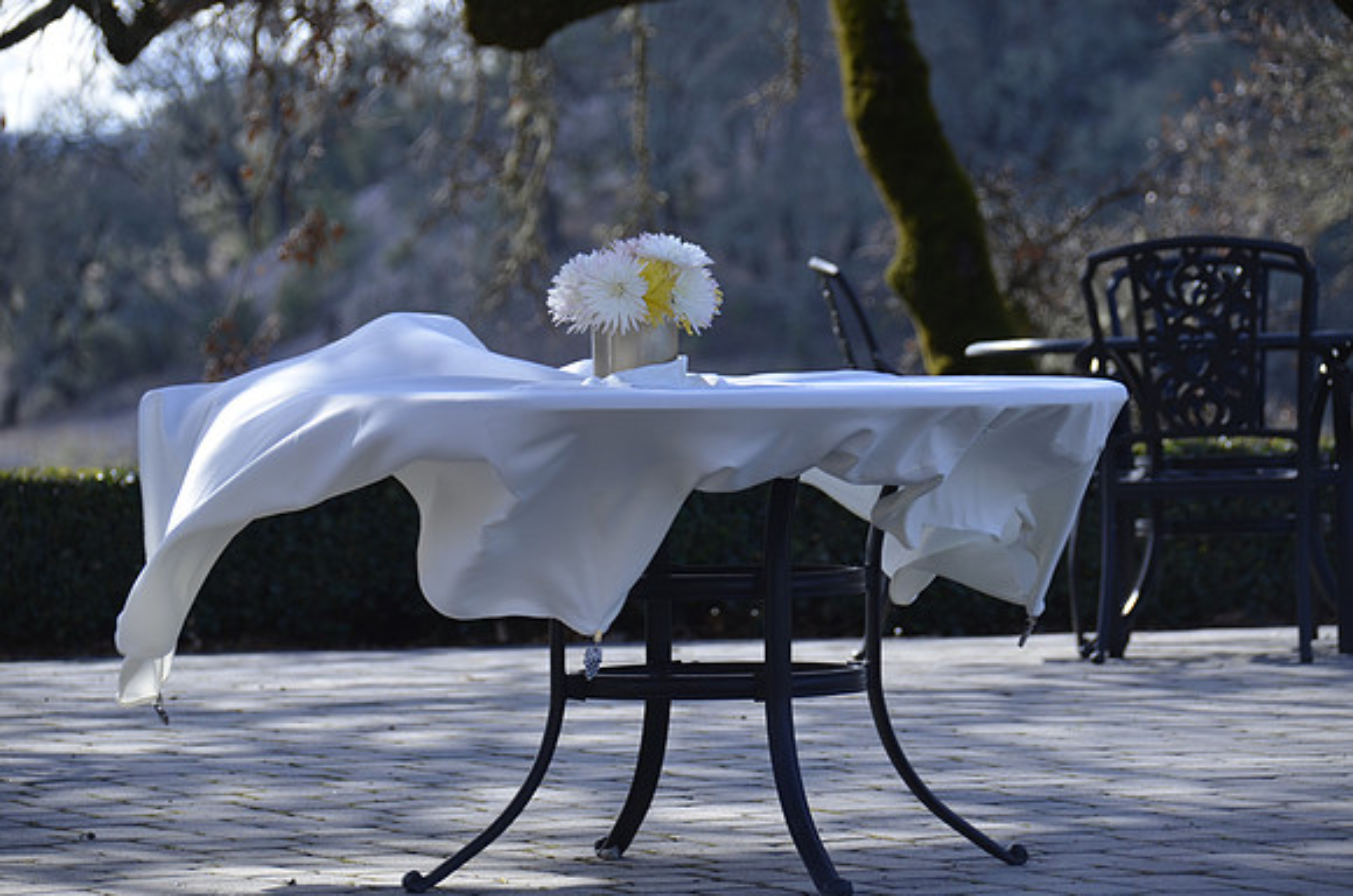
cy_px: 448
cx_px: 676
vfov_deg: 6.8
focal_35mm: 202
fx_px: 7594
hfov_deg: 10.2
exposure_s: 1/500
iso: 280
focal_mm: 135
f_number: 5.6
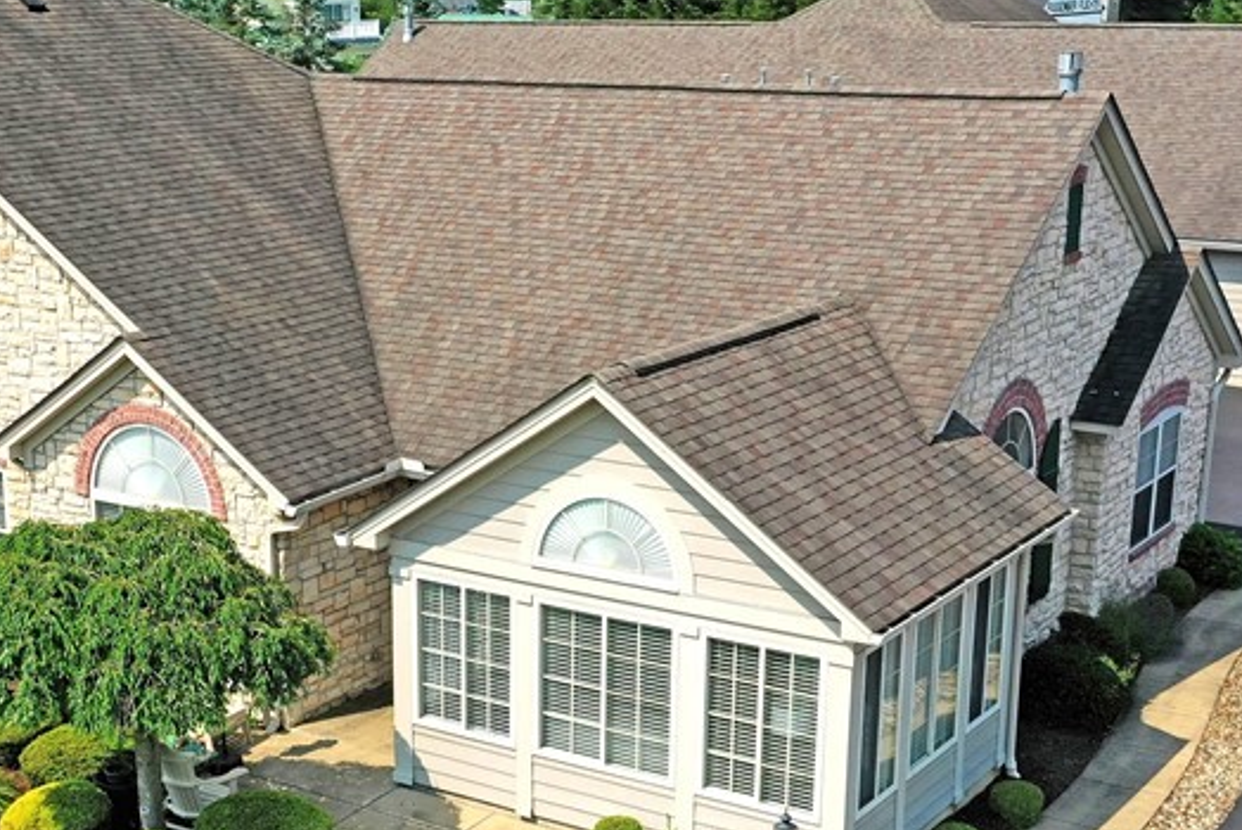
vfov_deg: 23.3
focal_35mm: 58
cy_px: 555
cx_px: 415
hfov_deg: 34.2
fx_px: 2002
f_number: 6.3
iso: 100
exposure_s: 1/640
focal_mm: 10.26
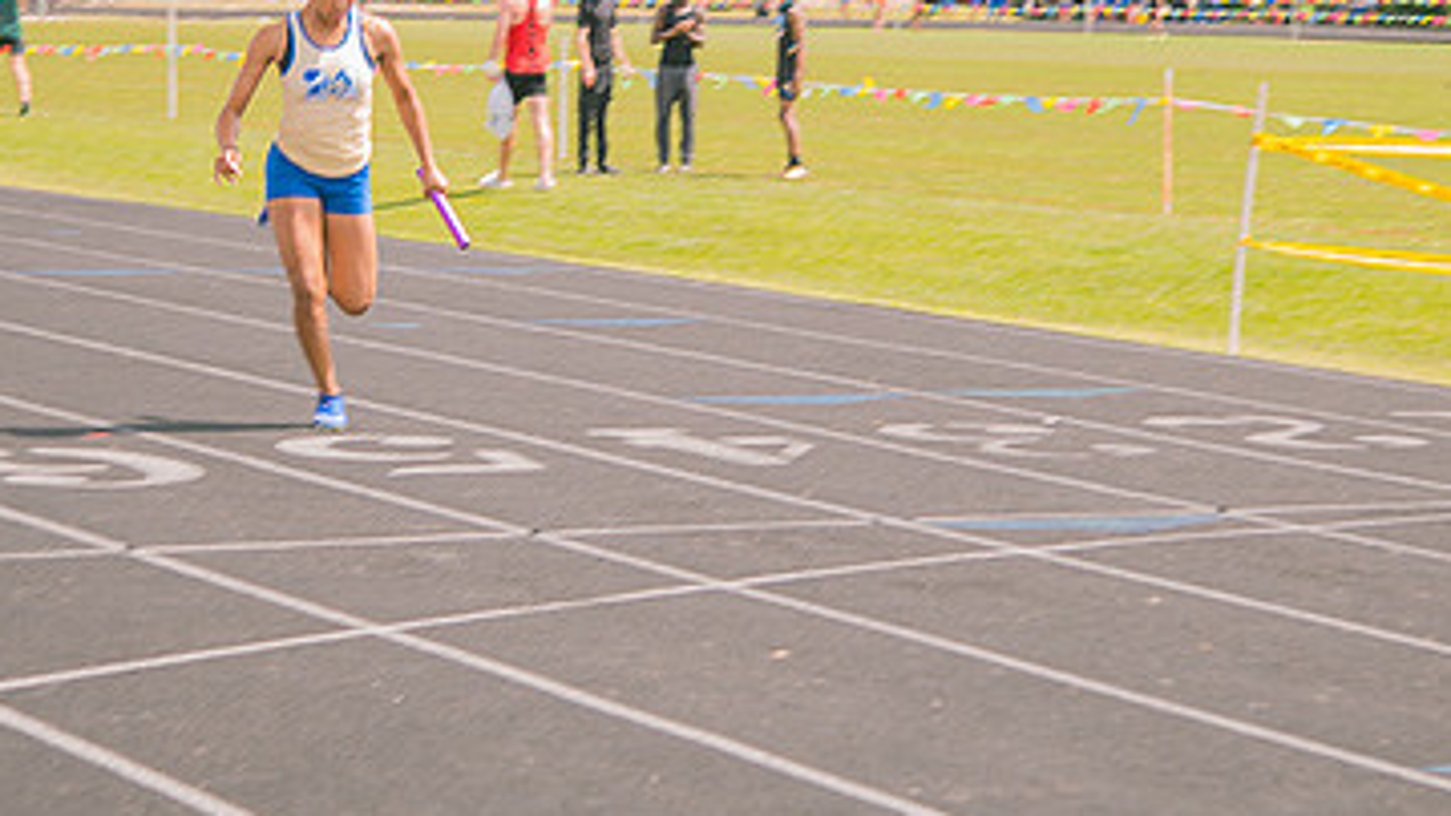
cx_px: 768
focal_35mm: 110
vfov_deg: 11.0
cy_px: 158
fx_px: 4233
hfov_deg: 19.5
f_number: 4
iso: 200
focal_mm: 65
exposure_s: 1/200
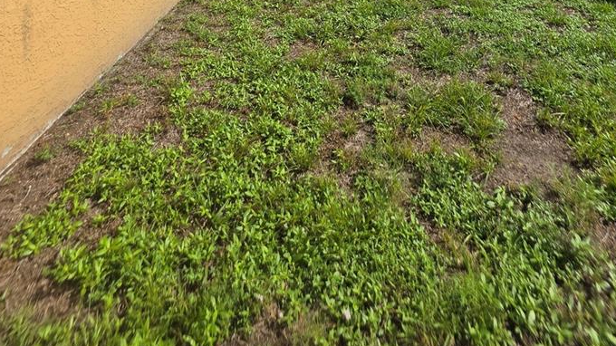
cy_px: -163
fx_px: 408
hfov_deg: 73.8
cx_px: 341
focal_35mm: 25
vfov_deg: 29.5
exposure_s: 1/2537
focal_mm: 2.2
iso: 32
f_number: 1.9
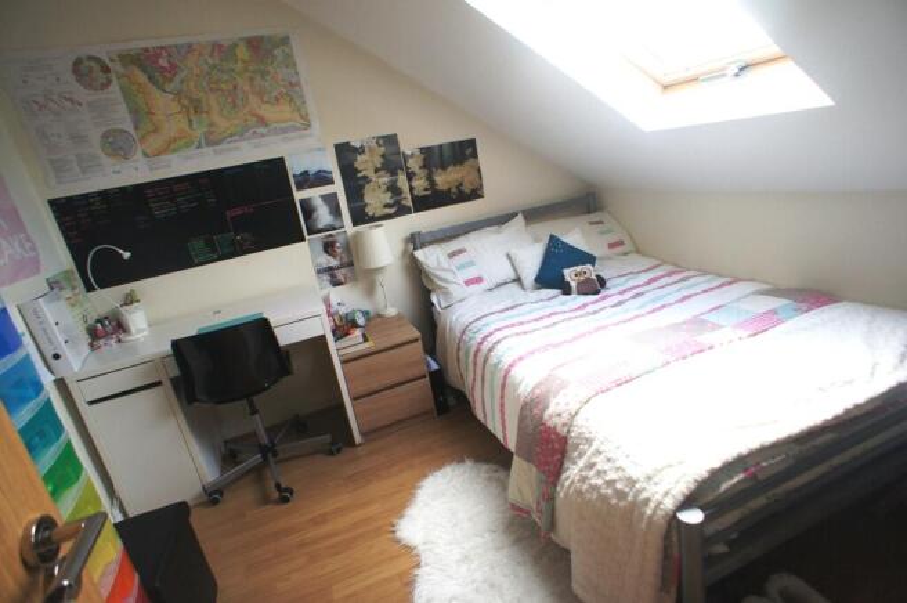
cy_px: 302
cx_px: 454
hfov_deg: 73.8
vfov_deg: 53.0
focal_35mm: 24
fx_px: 604
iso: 640
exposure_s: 1/160
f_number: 3.5
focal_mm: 16
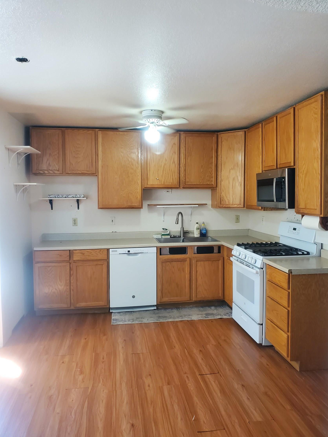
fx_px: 341
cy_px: 220
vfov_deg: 65.3
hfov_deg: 51.3
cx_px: 170
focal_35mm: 27
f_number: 2.4
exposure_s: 1/60
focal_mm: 4.3
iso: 250
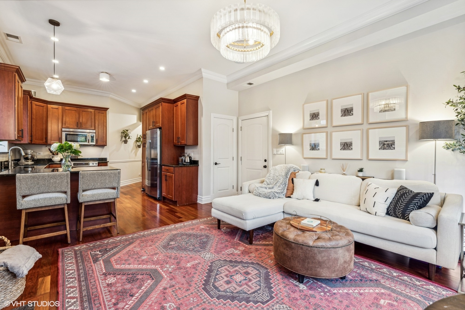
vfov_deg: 73.7
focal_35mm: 16
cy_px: 155
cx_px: 232
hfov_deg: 96.7
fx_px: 207
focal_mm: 16
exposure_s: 1/5
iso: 320
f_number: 8
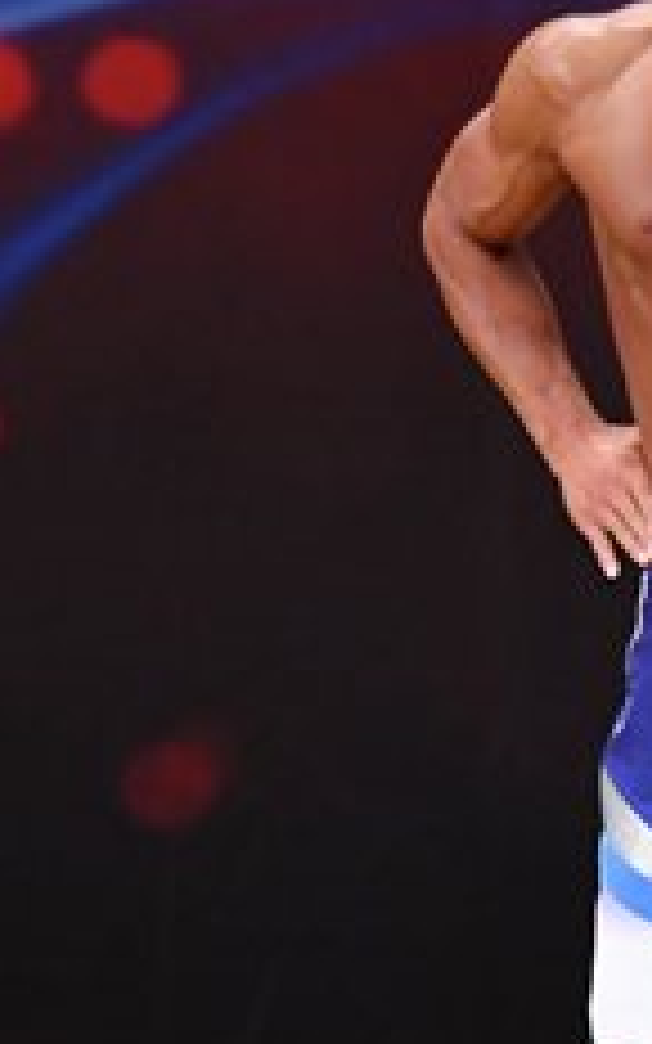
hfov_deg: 1.6
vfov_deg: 2.6
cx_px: 875
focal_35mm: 818
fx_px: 23256
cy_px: 680
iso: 2800
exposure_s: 1/400
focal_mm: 160
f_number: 5.6
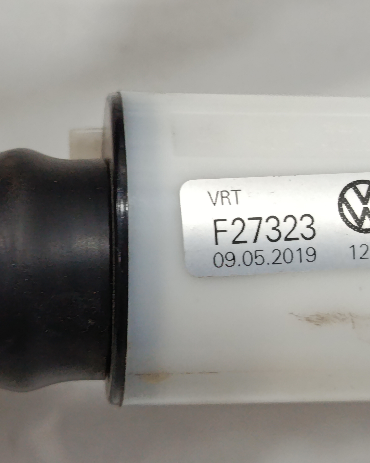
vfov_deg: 24.8
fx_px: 1054
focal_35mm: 77
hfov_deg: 19.9
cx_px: 210
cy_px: 232
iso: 641
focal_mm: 5.24
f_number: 1.7
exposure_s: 1/50
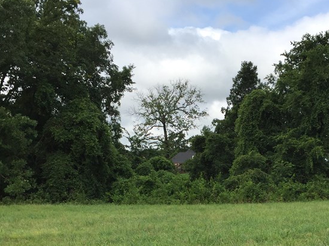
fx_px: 513
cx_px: 225
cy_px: 222
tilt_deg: -5.5
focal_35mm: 54
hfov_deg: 35.1
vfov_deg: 26.1
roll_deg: -3.2
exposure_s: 1/1522
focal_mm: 4.15
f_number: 2.2
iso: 32
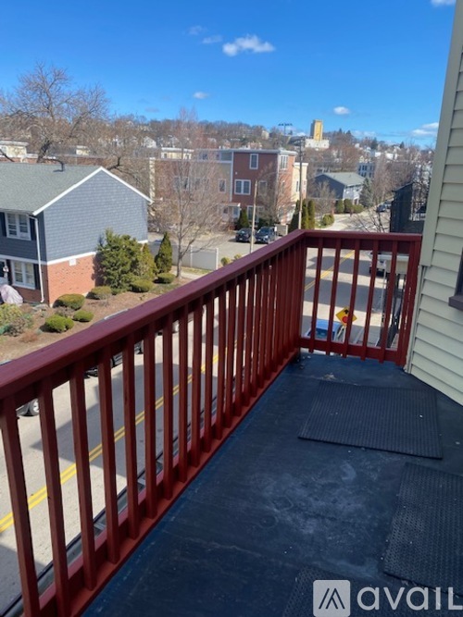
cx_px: 232
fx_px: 464
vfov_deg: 67.3
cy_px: 308
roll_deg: -0.8
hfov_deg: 53.0
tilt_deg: -16.5
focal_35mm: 26
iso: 32
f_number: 1.8
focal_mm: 4.25
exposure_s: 1/1543
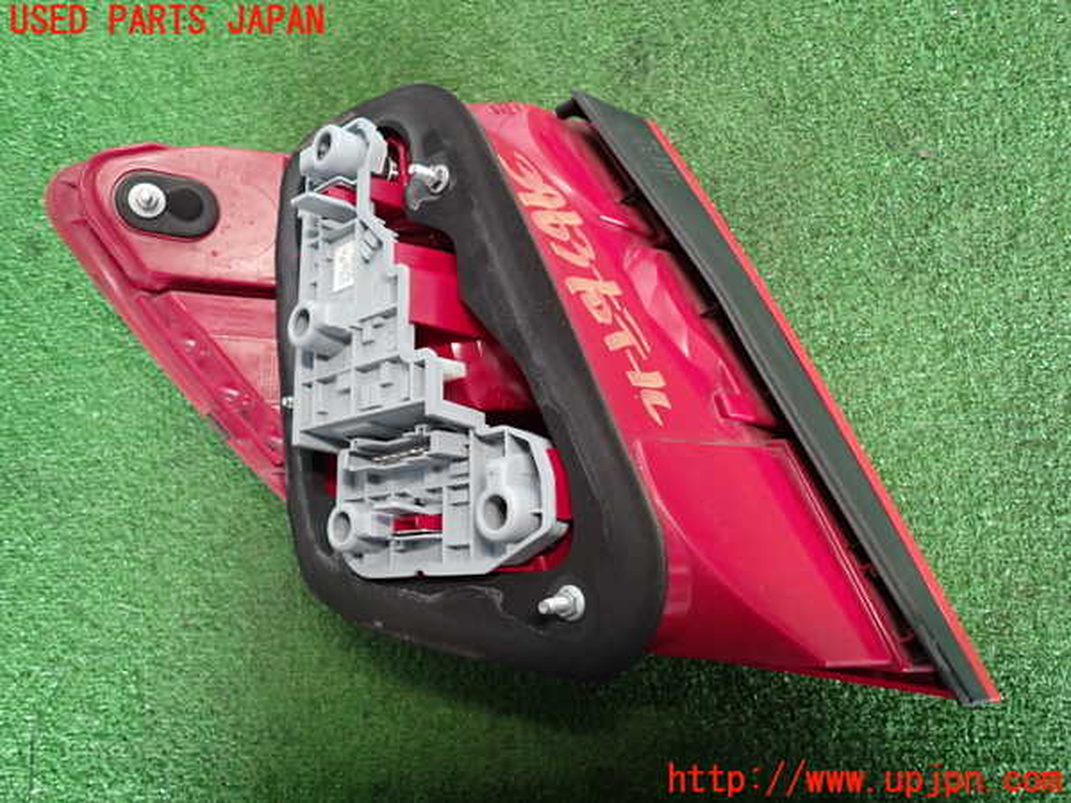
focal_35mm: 25
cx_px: 536
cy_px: 402
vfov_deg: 54.9
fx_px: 773
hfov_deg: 69.4
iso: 400
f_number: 2
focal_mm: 4.5
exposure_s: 1/30
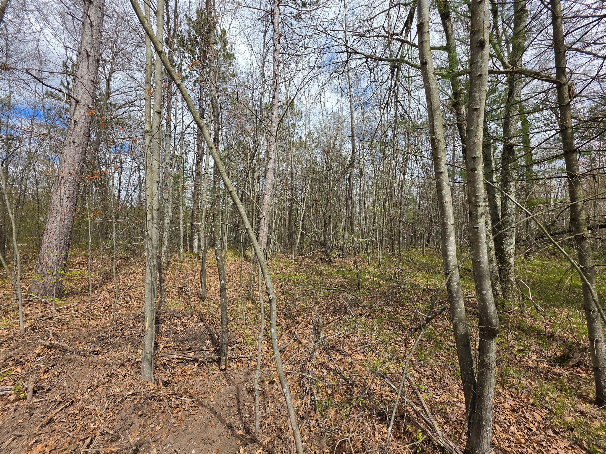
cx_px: 303
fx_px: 228
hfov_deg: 106.2
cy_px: 227
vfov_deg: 89.9
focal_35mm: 13
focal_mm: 2.2
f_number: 1.9
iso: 32
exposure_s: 1/1117
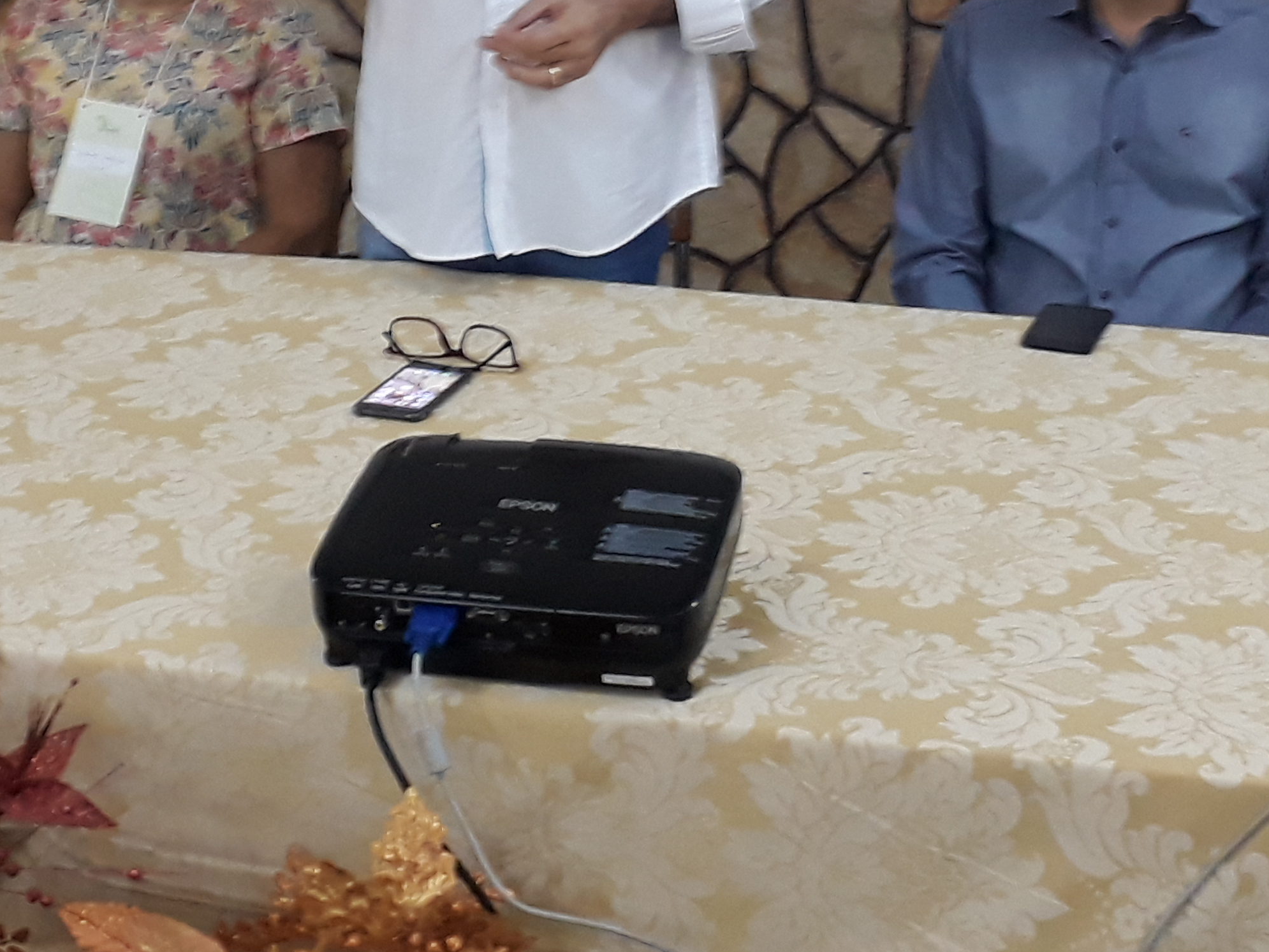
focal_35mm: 56
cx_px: 642
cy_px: -10
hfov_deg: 34.3
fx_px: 2053
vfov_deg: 24.8
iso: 200
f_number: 1.9
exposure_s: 1/24
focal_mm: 3.6
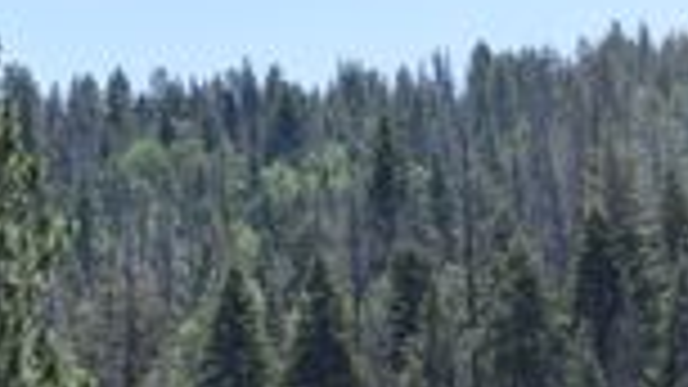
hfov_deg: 16.8
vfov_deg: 9.5
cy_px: 488
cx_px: 639
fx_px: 2298
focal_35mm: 126
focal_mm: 24
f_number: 9
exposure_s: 1/320
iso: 200
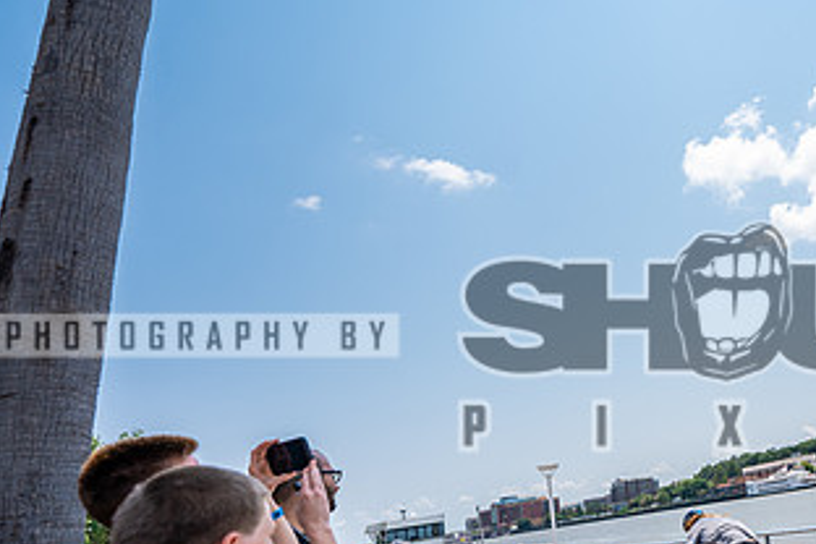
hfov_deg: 58.2
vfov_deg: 49.1
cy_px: 336
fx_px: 589
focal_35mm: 26
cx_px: 751
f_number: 3.2
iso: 125
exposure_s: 1/2500
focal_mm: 14
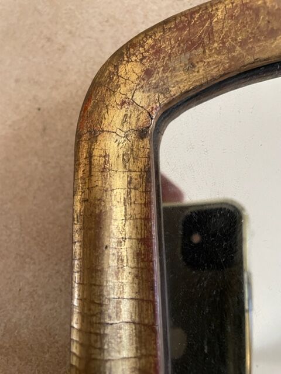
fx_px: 281
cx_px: 140
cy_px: 187
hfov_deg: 53.1
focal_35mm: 26
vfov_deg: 67.3
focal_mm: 4.2
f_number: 1.6
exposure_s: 1/60
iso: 500
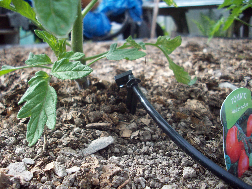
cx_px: 126
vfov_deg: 38.7
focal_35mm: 37
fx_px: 269
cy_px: 94
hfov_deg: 50.1
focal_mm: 6.2
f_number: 2.8
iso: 80
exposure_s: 1/319
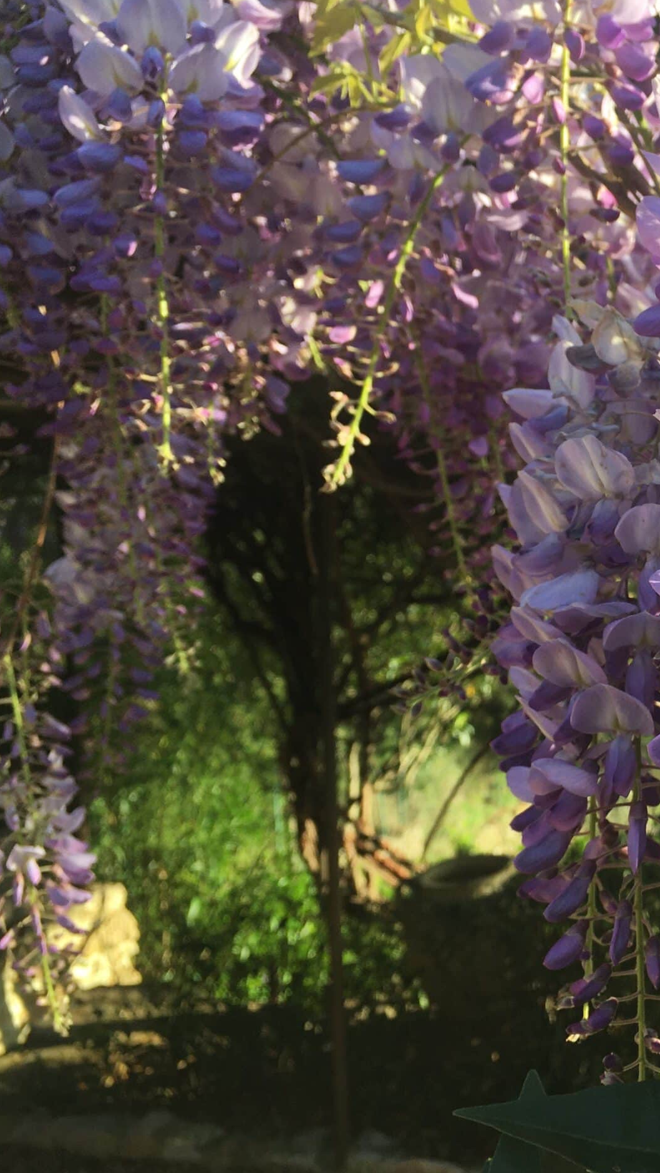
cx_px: 686
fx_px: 1338
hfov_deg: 26.0
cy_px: 577
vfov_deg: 47.4
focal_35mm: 43
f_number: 2.2
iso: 25
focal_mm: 4.15
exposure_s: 1/275
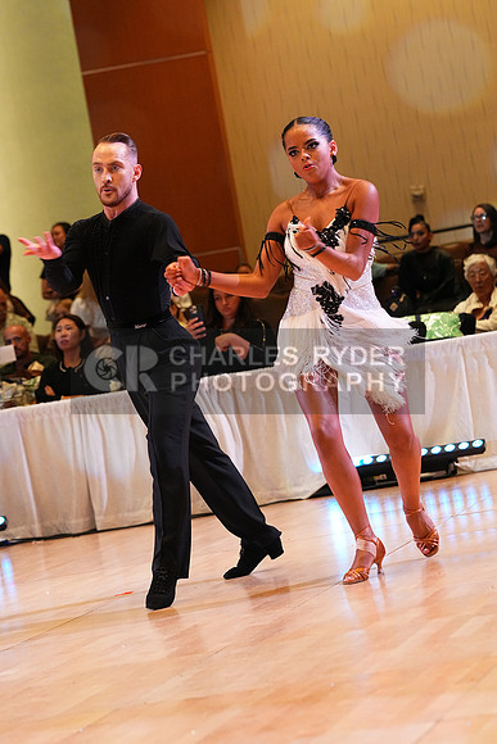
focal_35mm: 130
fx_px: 2690
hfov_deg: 10.6
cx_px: 248
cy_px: 372
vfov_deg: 15.8
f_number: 5
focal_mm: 130
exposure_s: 1/320
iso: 5000
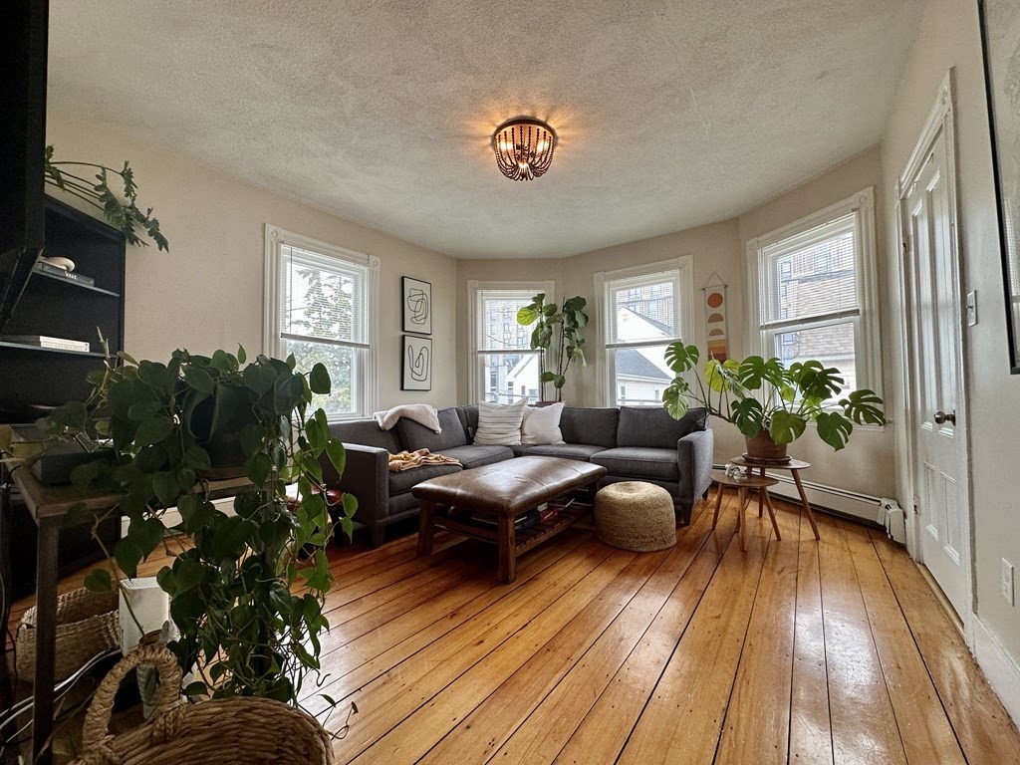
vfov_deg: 85.7
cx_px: 510
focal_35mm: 14
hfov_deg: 102.1
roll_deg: +0.5
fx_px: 413
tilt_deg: +1.2
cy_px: 382
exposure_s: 1/120
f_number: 2.2
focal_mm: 2.22
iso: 125
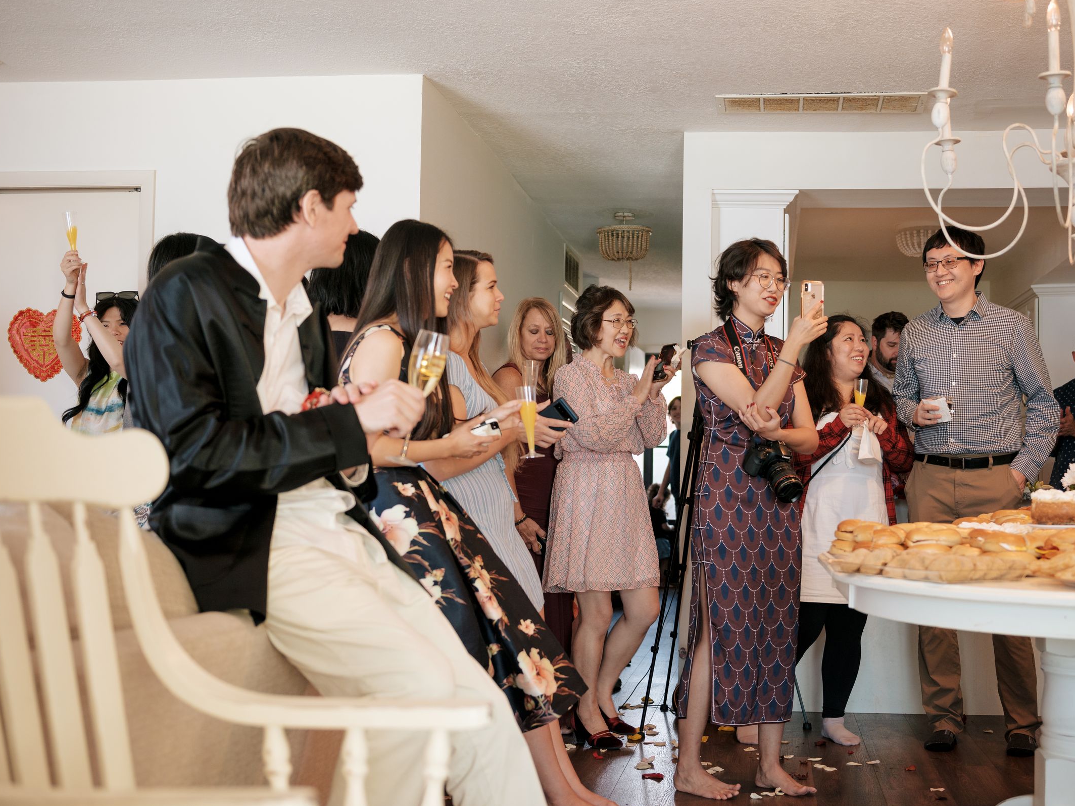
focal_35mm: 47
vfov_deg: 30.9
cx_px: 624
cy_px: 429
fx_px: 1460
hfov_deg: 40.3
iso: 800
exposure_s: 1/100
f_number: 4
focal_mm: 50
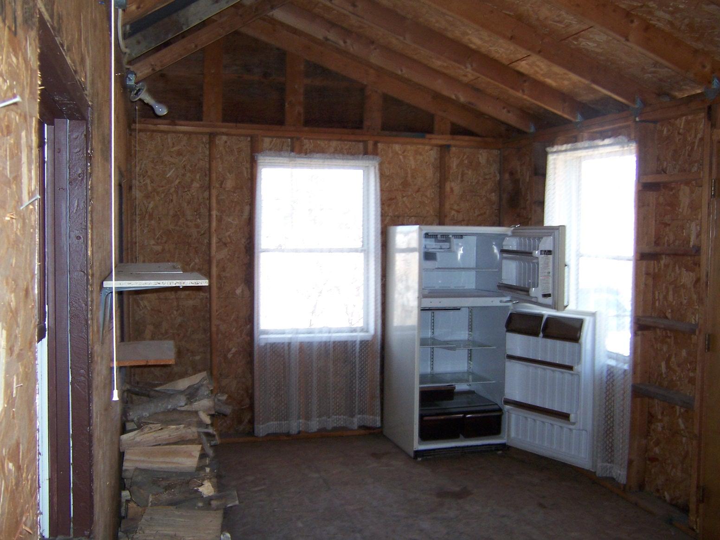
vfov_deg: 42.9
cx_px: 360
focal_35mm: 33
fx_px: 686
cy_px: 270
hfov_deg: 55.4
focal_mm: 5.5
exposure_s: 1/60
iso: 140
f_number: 2.8
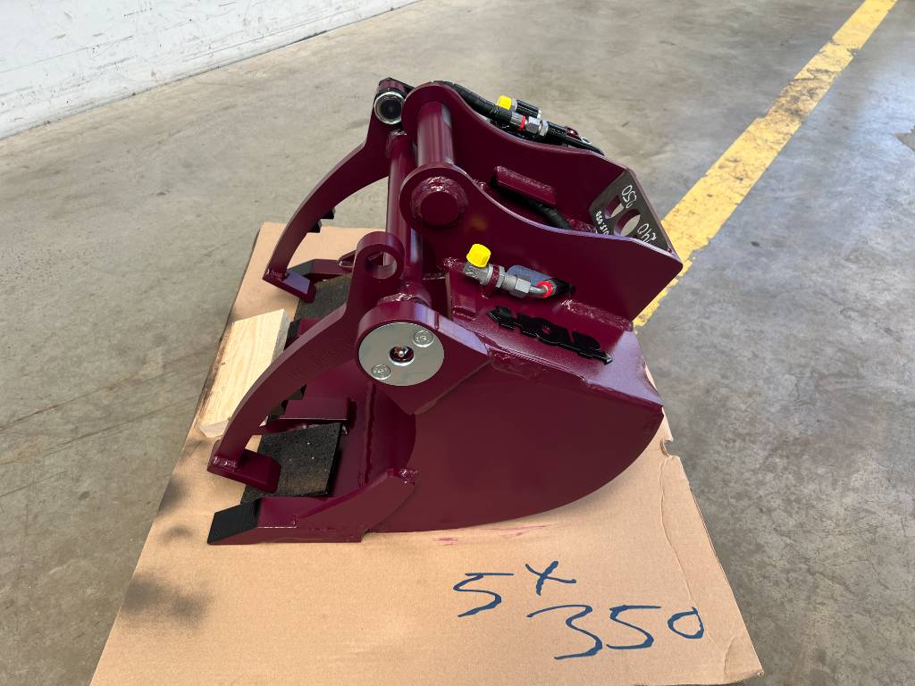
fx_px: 687
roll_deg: -2.9
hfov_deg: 67.3
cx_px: 458
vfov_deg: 53.1
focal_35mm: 26
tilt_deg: -40.1
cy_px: 343
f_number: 1.5
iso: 50
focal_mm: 5.7
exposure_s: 1/365
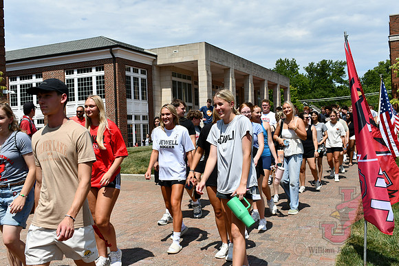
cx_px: 200
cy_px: 133
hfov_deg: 49.5
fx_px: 432
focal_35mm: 39
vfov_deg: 34.2
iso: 100
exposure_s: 1/320
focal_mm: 26
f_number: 9
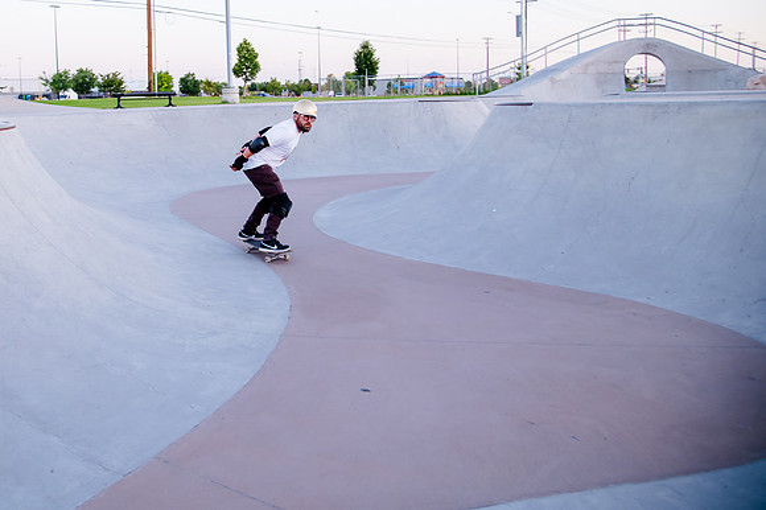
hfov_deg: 55.9
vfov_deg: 39.4
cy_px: 162
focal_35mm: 33
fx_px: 701
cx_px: 243
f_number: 4
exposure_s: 1/160
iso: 1250
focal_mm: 24
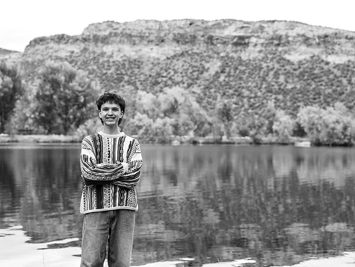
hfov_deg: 25.7
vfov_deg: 19.4
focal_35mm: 76
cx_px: 178
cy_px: 134
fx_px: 777
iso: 1250
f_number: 4
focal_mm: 70
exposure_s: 1/125
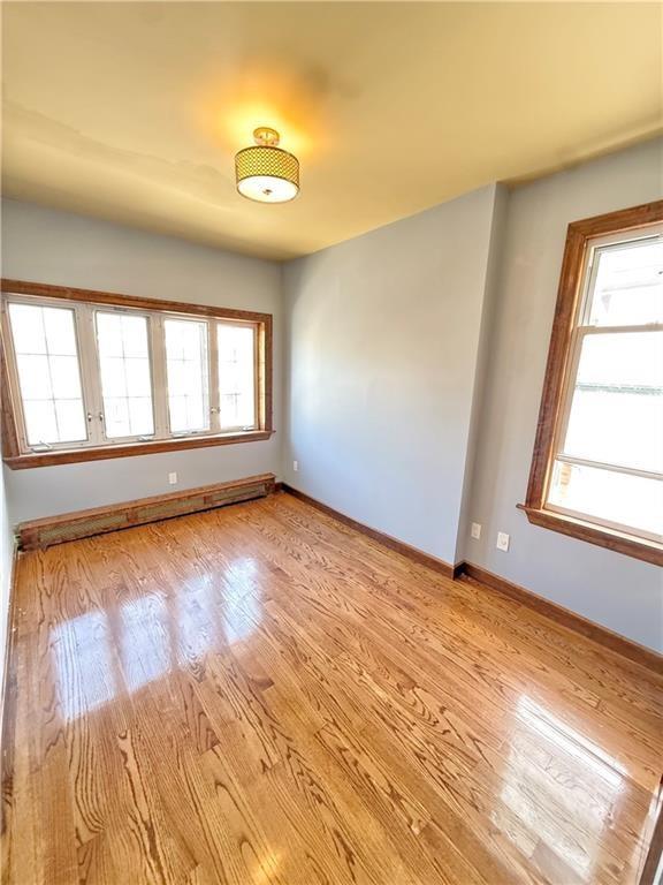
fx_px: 358
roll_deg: +0.2
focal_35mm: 14
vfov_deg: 102.1
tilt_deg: -9.9
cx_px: 332
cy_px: 442
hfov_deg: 85.7
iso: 1000
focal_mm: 2.22
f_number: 2.2
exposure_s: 1/60
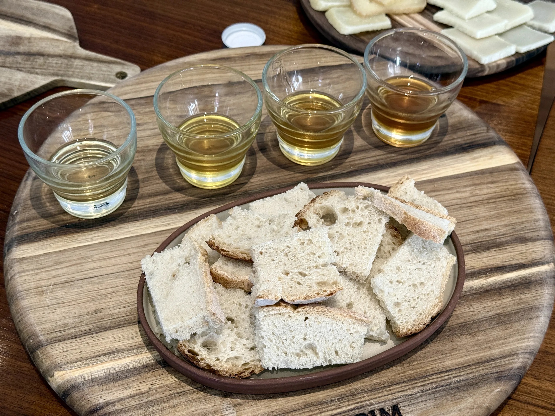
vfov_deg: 30.3
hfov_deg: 39.7
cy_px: 208
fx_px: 770
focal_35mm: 48
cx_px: 278
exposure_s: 1/64
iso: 100
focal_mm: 6.76
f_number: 1.78
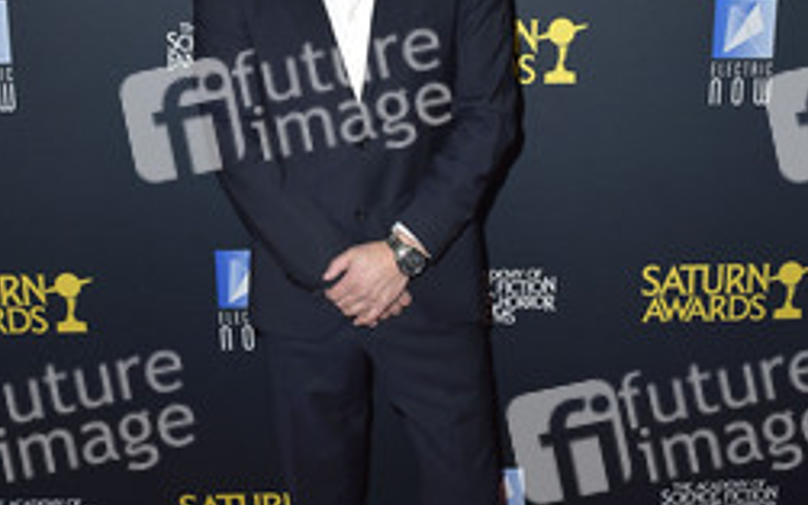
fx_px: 1145
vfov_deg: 24.9
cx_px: 381
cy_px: 267
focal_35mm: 52
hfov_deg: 38.8
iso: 250
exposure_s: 1/250
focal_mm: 32
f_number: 6.3
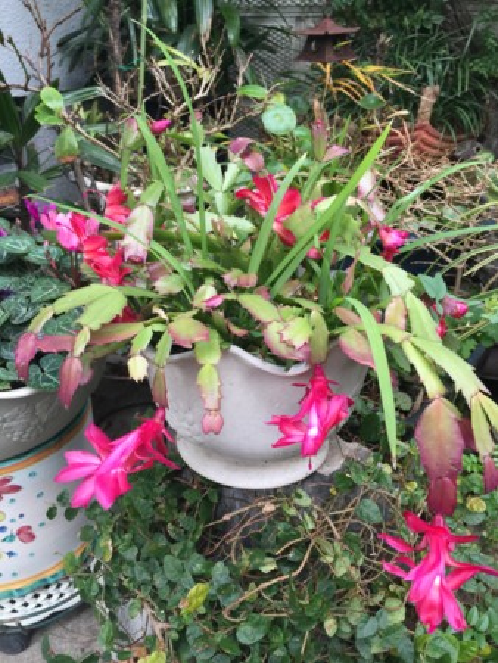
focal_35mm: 29
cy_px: 332
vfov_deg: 61.6
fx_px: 556
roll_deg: +0.4
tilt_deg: -27.6
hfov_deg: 48.3
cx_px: 249
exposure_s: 1/40
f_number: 2.2
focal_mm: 4.15
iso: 32
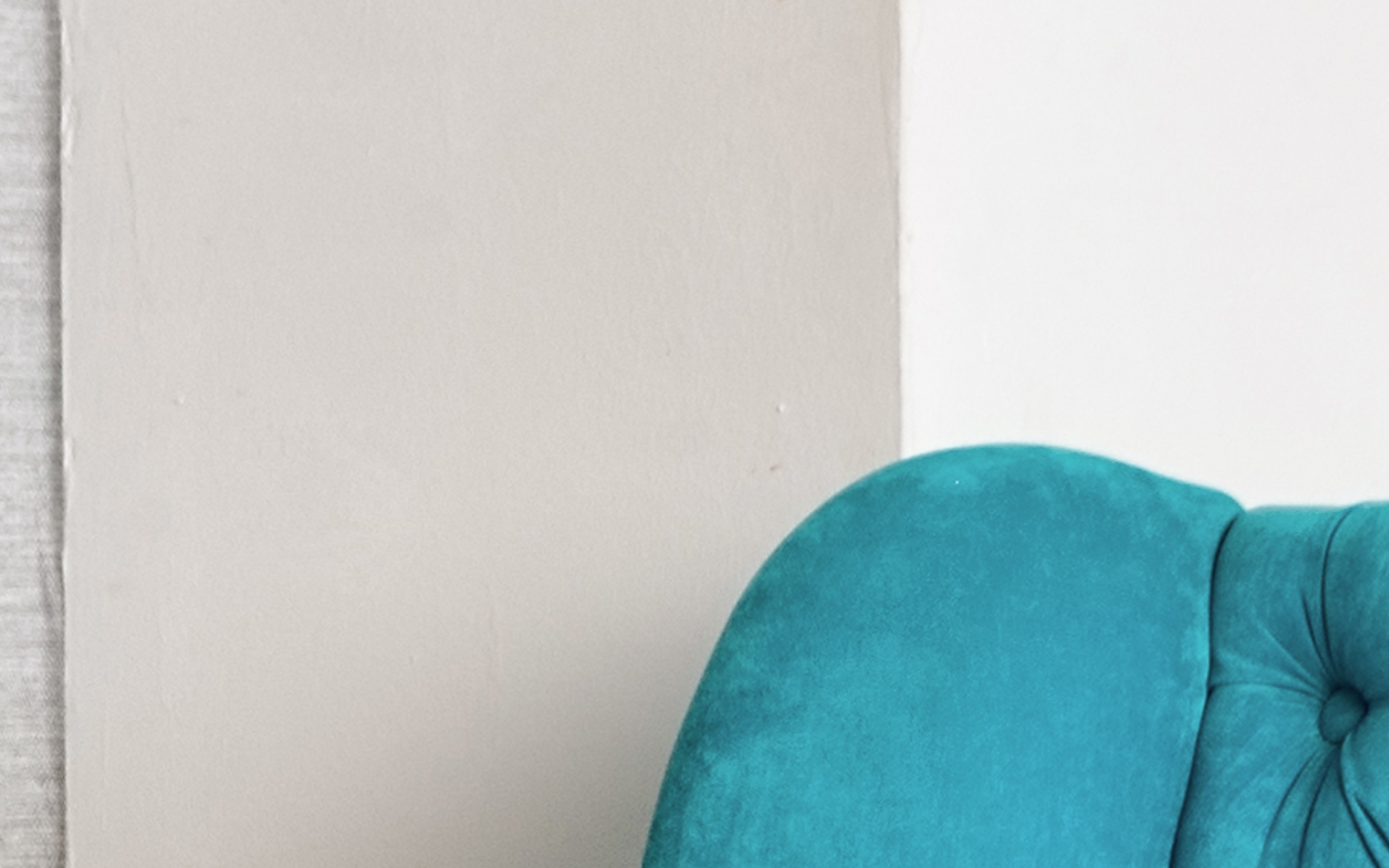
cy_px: 2988
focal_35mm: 243
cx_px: 631
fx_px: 9198
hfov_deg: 8.6
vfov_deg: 5.0
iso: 100
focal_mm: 36
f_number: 14
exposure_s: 10
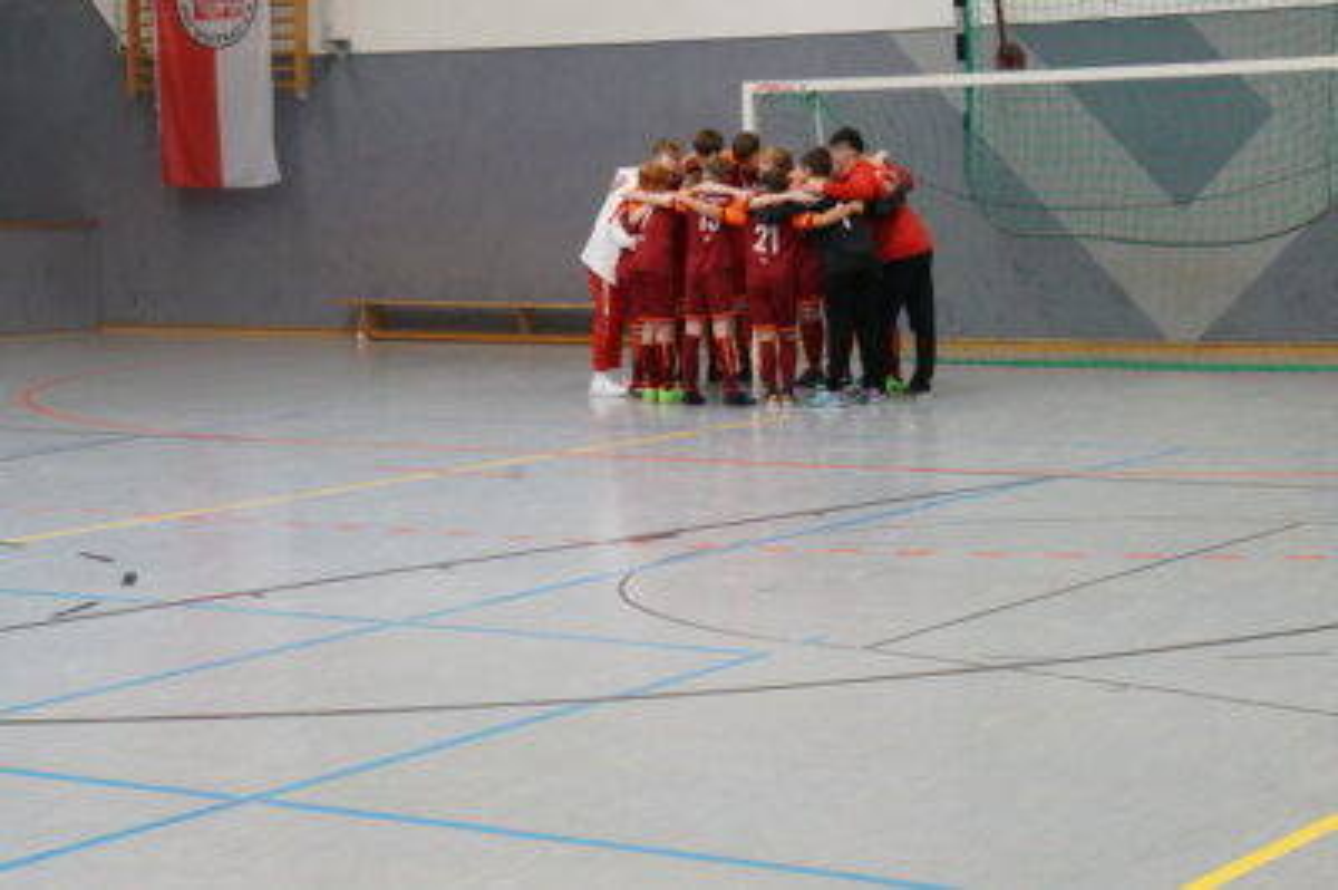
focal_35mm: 82
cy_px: 445
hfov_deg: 24.6
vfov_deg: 16.5
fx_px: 3064
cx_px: 669
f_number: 13
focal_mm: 55
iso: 3200
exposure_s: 1/60
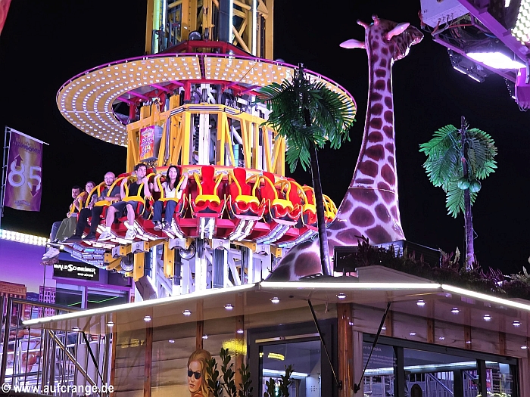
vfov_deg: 21.3
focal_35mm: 69
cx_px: 265
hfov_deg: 28.2
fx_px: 1056
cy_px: 198
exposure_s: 1/100
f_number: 2.4
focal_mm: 7.9
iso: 125
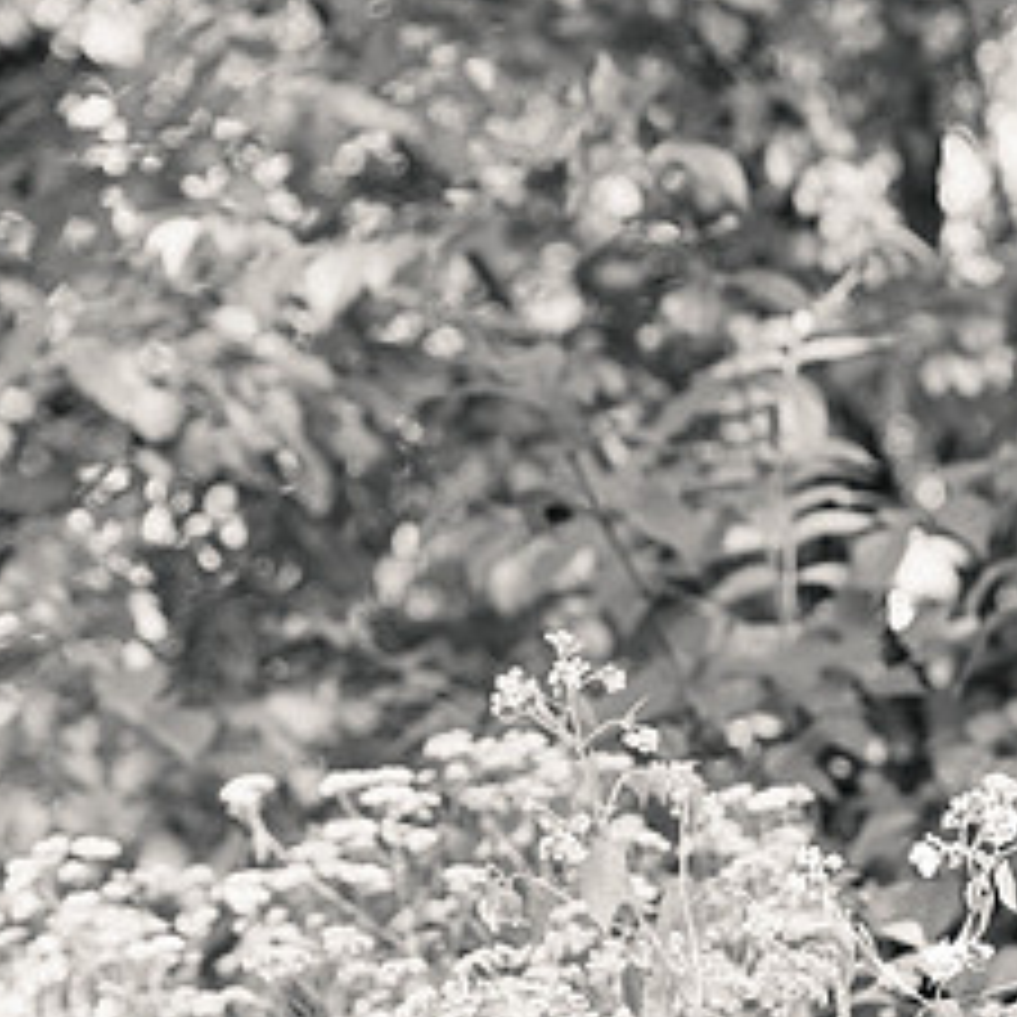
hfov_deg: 7.6
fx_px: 7612
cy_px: 731
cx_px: 1197
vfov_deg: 7.6
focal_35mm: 229
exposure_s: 1/400
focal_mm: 105
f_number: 3.5
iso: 400
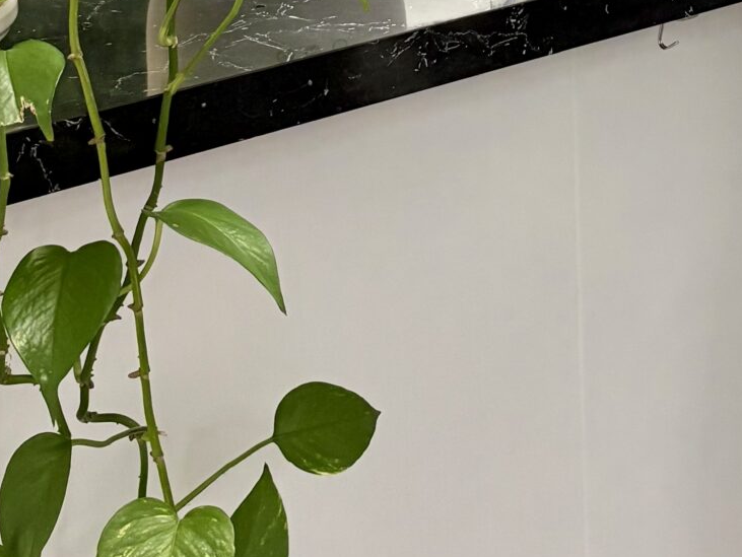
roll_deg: +0.7
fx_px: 1952
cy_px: -193
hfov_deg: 21.0
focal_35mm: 91
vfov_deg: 15.4
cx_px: 688
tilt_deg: -10.1
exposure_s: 1/60
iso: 200
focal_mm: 5.96
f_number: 1.6
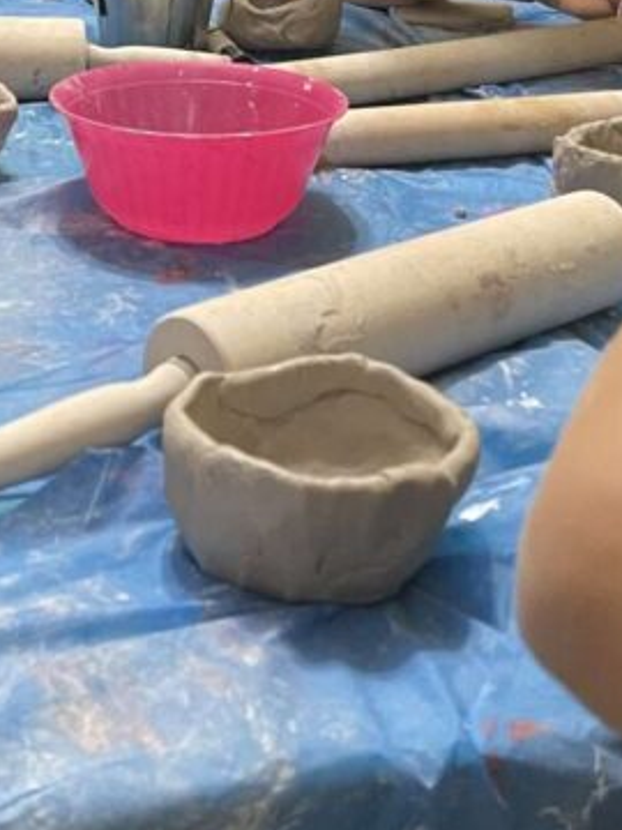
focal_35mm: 74
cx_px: 240
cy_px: -182
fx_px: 1773
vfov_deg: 23.8
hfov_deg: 19.9
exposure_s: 1/60
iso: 250
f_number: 1.6
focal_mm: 5.1
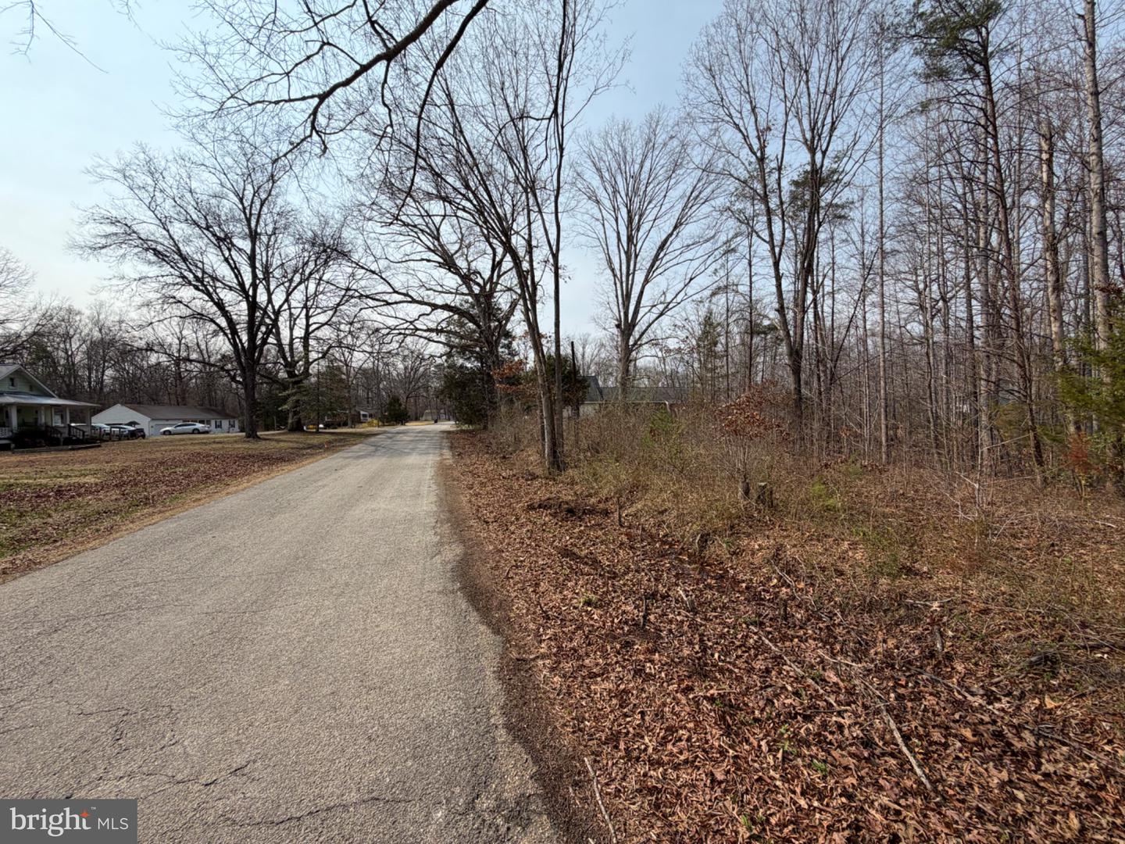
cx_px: 562
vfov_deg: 85.7
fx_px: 455
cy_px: 422
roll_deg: +1.5
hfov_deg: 102.1
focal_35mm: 14
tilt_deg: -0.6
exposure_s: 1/799
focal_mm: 2.22
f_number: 2.2
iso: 20
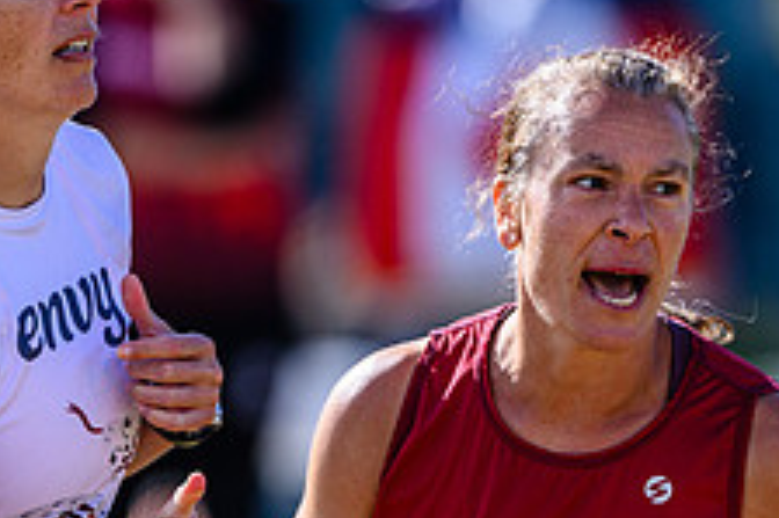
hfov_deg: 1.6
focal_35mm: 1317
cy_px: 299
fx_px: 28477
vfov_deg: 1.0
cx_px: 14
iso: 100
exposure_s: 1/1600
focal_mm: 400
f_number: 3.2
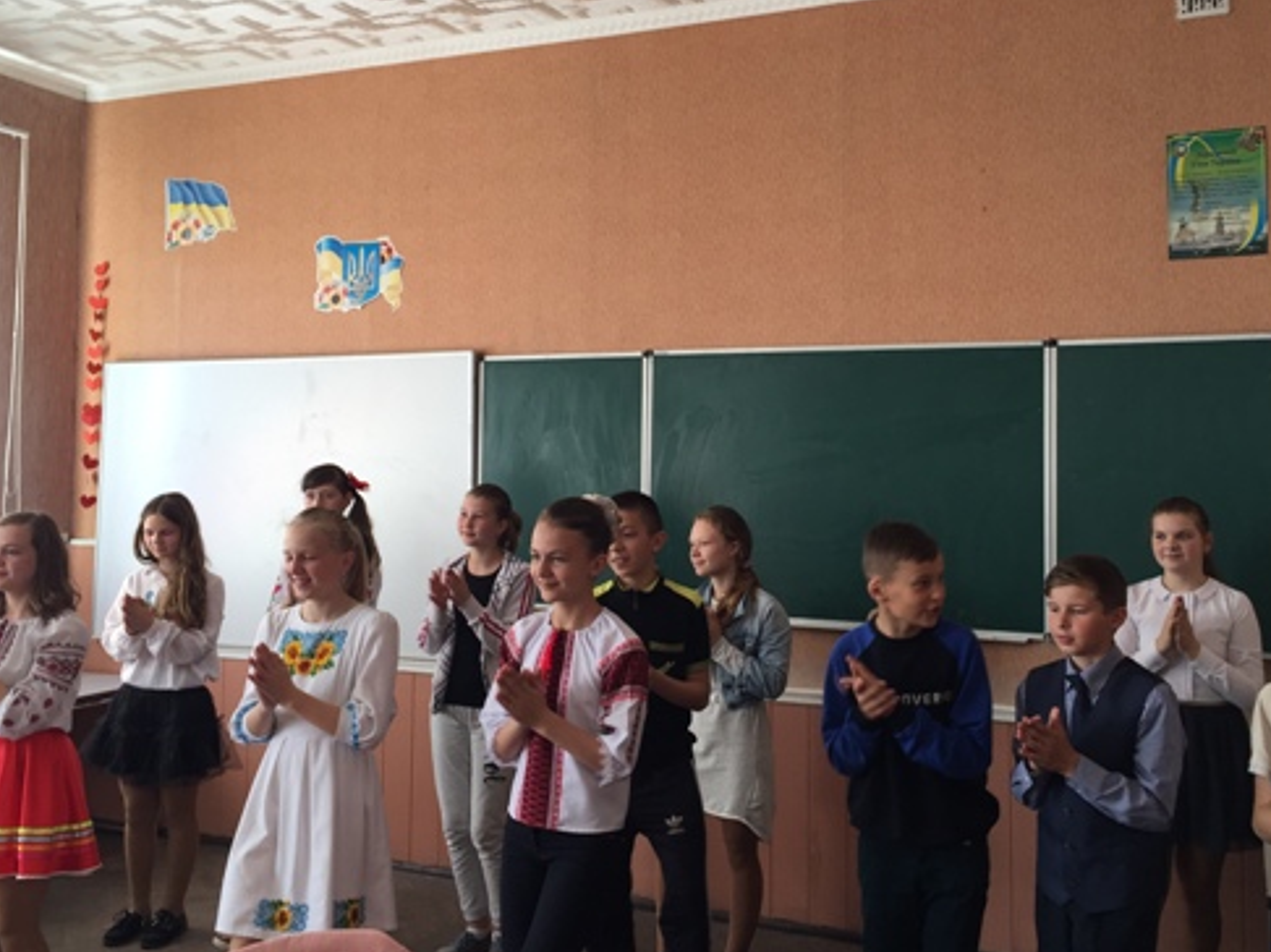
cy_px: 388
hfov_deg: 50.2
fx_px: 1358
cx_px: 656
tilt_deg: +2.6
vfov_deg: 38.5
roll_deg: -1.4
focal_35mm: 37
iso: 40
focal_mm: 4.15
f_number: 2.2
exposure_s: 1/50
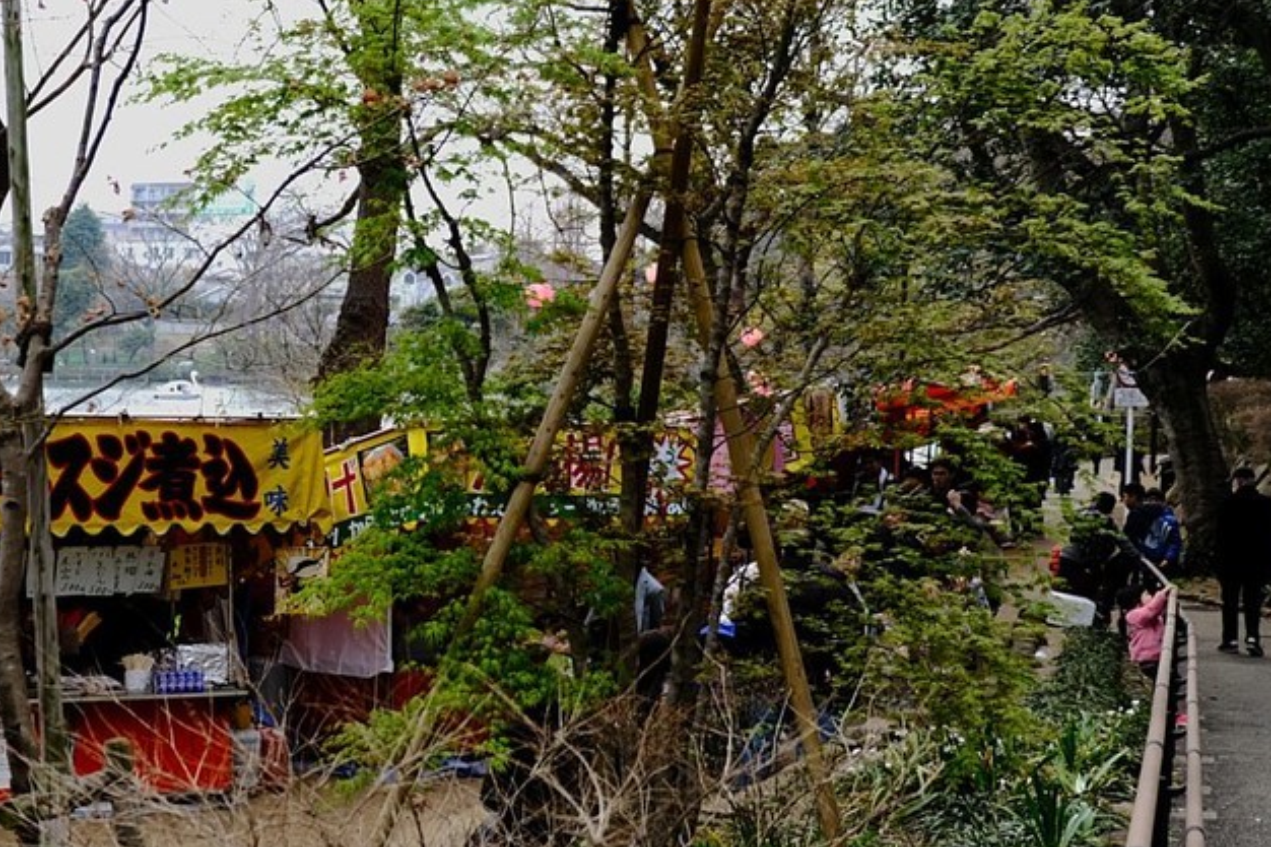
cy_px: 467
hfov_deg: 28.4
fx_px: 2435
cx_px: 201
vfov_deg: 19.7
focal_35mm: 69
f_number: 3.2
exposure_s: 1/200
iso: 160
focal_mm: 24.3
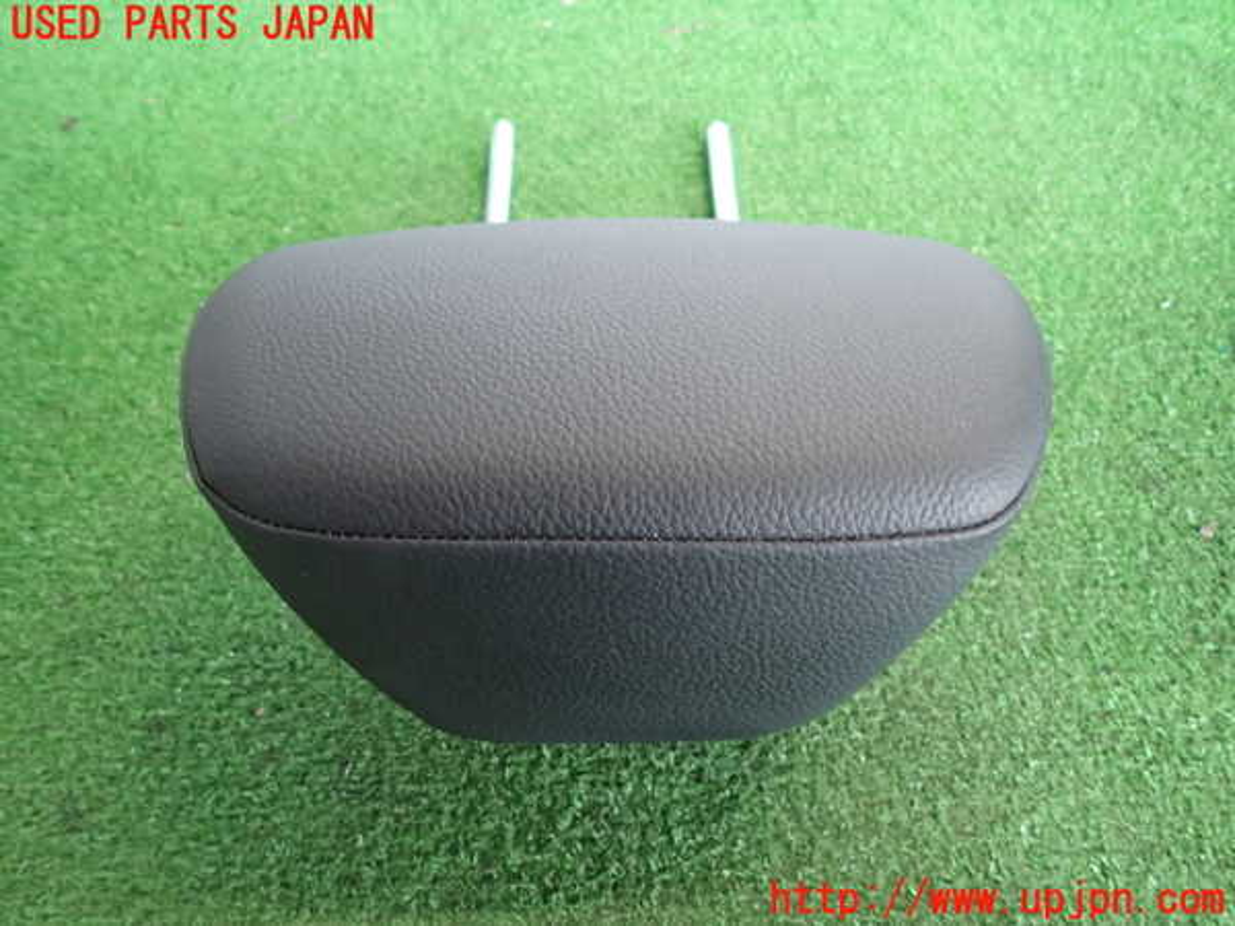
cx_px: 618
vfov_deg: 54.9
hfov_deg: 69.4
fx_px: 892
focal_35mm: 25
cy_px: 463
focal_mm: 4.5
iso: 400
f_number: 2
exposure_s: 1/30
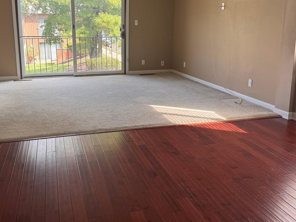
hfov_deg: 54.7
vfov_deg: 42.5
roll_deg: +1.3
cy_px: 77
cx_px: 110
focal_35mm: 33
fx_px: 282
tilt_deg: -10.7
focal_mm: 6.76
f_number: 1.78
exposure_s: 1/121
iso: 100
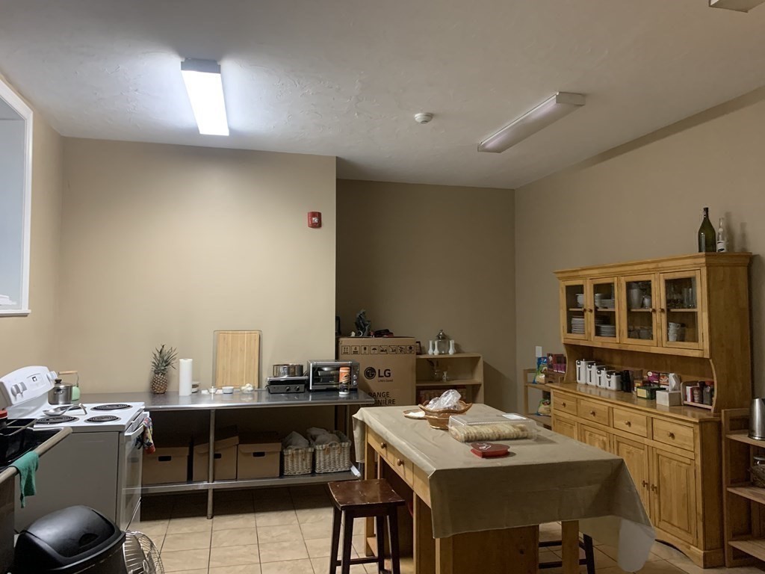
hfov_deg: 67.3
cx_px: 382
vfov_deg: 53.1
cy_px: 287
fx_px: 575
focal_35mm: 26
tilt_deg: +2.8
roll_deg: +0.7
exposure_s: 1/40
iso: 400
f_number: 1.8
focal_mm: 4.25
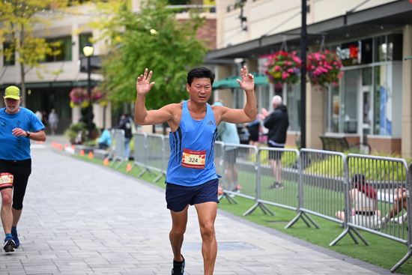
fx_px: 1156
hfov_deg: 20.2
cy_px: 138
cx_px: 206
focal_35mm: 101
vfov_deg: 13.6
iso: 640
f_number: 2.8
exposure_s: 1/1600
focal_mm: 101
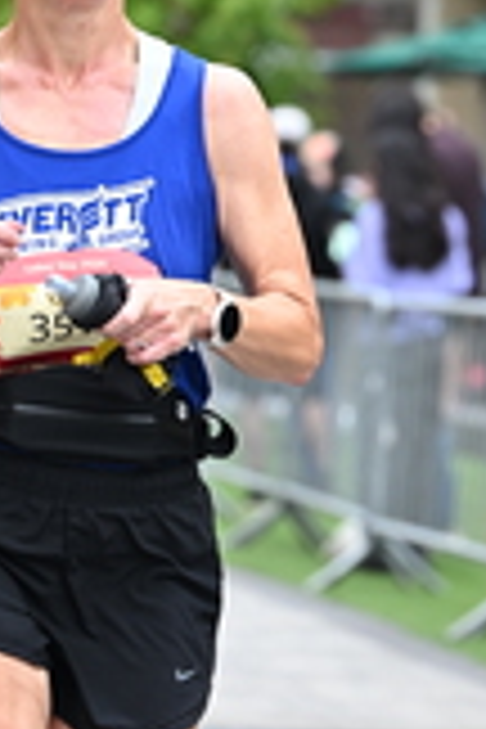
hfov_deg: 4.9
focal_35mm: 278
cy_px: 72
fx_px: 5629
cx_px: 277
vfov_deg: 7.4
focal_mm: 82
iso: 640
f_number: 2.8
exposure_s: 1/1600
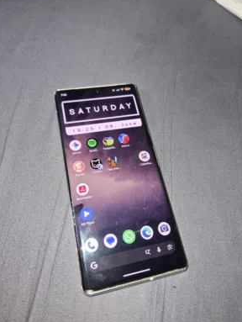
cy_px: 156
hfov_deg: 56.9
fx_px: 223
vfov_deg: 71.5
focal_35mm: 24
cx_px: 121
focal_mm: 5.4
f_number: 1.8
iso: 125
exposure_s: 1/19
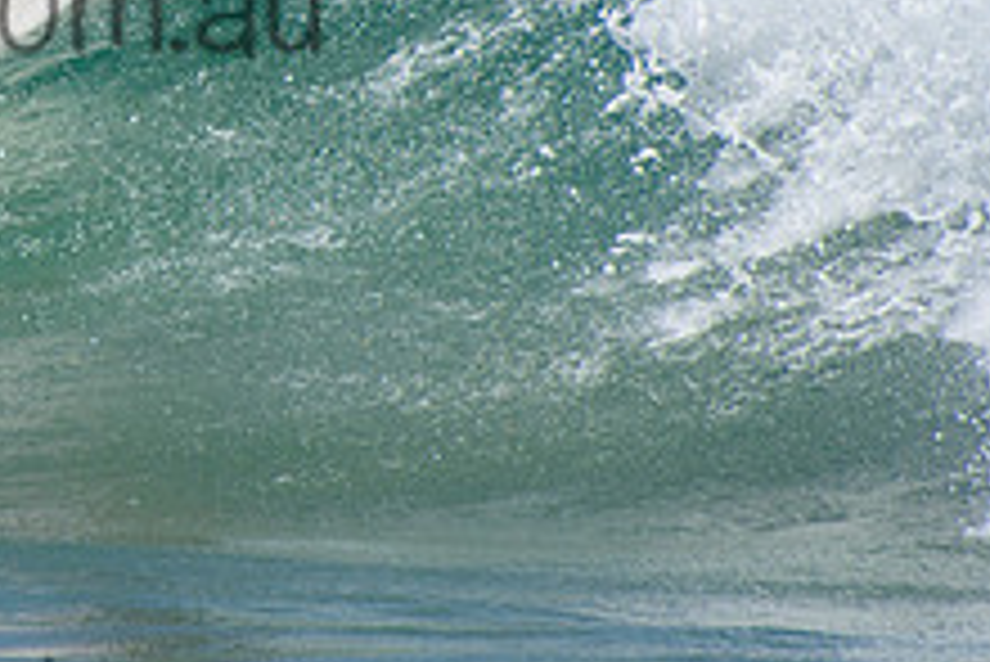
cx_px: -153
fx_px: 43587
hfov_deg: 1.3
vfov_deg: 0.9
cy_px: -52
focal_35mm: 1584
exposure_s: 1/2000
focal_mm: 400
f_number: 5.6
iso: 280
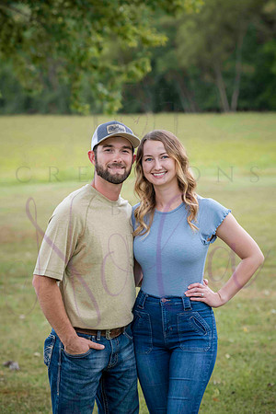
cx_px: 138
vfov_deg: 20.4
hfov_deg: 13.7
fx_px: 1150
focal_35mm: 100
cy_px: 207
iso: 400
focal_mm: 100
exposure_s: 1/320
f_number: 4.5
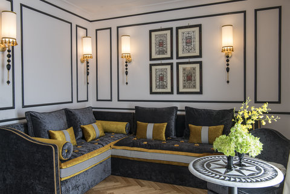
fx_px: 258
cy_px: 97
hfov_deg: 58.7
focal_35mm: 32
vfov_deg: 41.1
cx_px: 145
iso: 500
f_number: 11
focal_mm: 32
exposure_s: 1/20
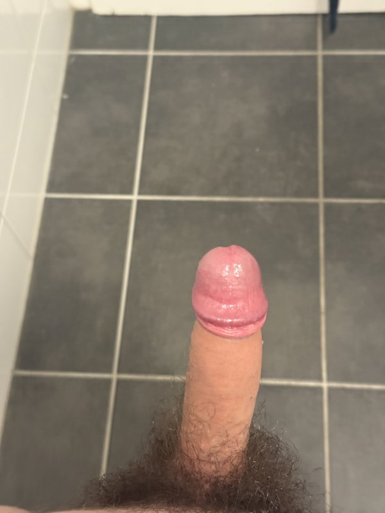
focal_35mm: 48
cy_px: 256
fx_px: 712
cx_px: 192
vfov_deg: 39.7
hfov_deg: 30.3
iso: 500
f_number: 1.78
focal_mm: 6.76
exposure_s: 1/25
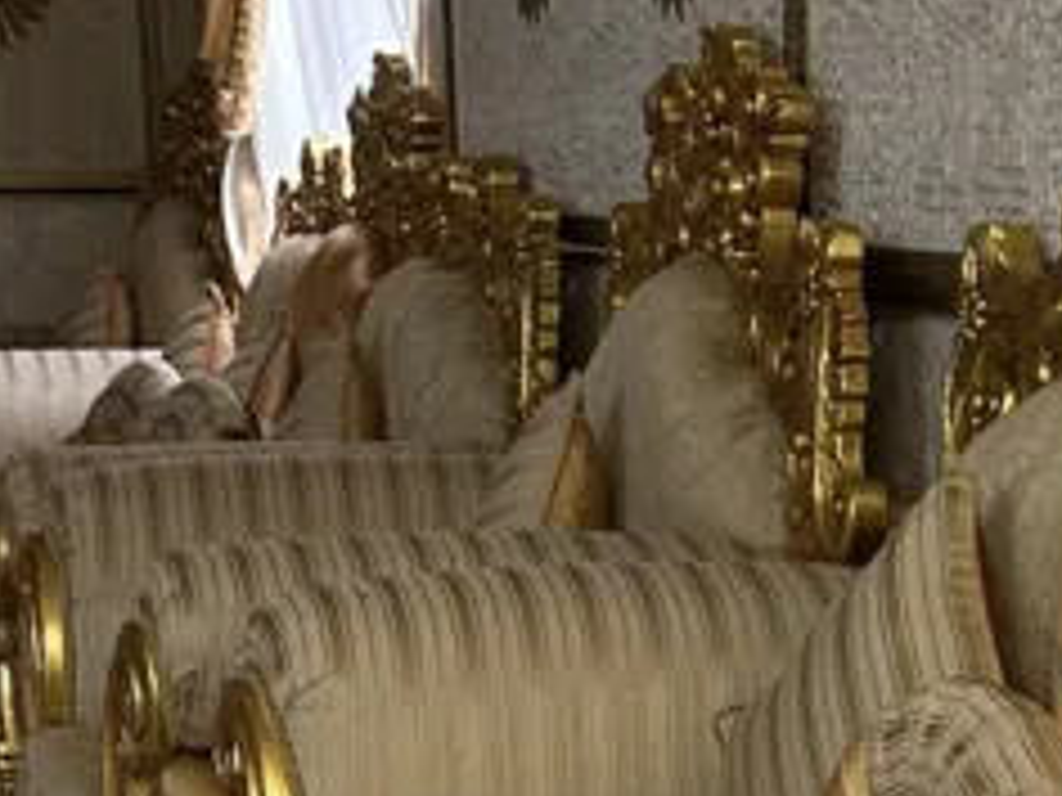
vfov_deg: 21.5
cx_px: 1094
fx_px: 1994
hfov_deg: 27.8
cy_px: 850
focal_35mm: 65
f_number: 1.78
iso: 200
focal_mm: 6.86
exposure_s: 1/50
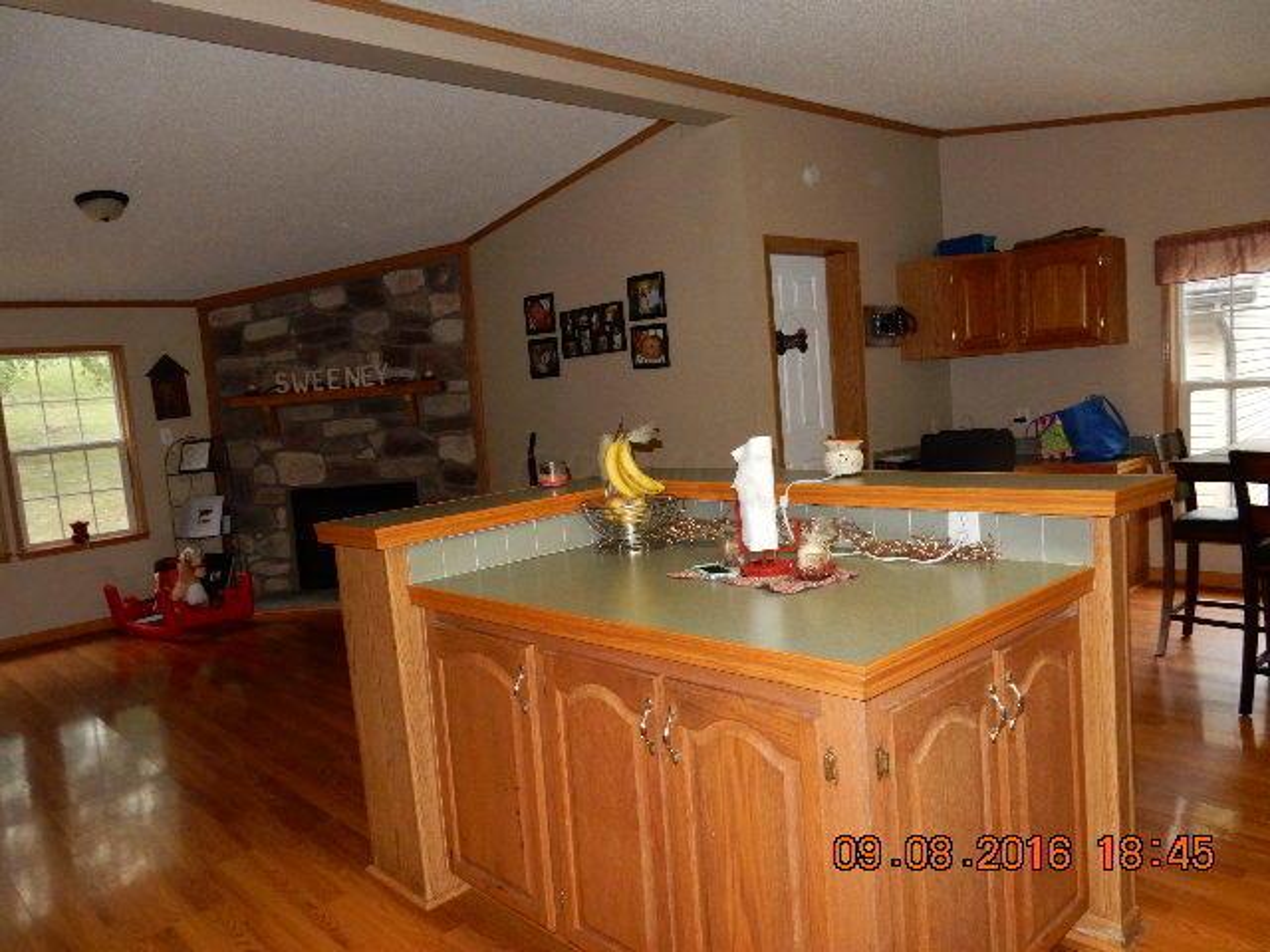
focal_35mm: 25
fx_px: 917
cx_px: 635
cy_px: 476
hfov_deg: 69.4
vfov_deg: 54.9
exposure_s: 1/30
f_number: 3.7
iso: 500
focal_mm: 4.5
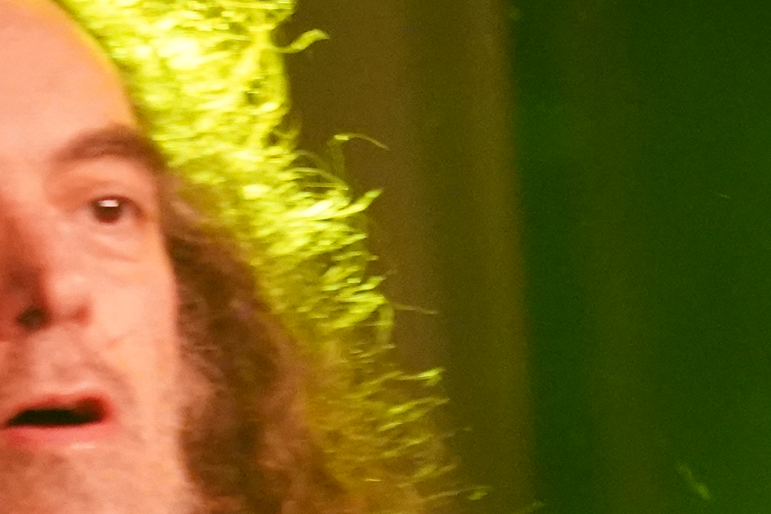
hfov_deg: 3.9
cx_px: 450
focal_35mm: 528
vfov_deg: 2.6
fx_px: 11306
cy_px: 1099
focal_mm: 105
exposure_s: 1/125
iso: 12800
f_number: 4
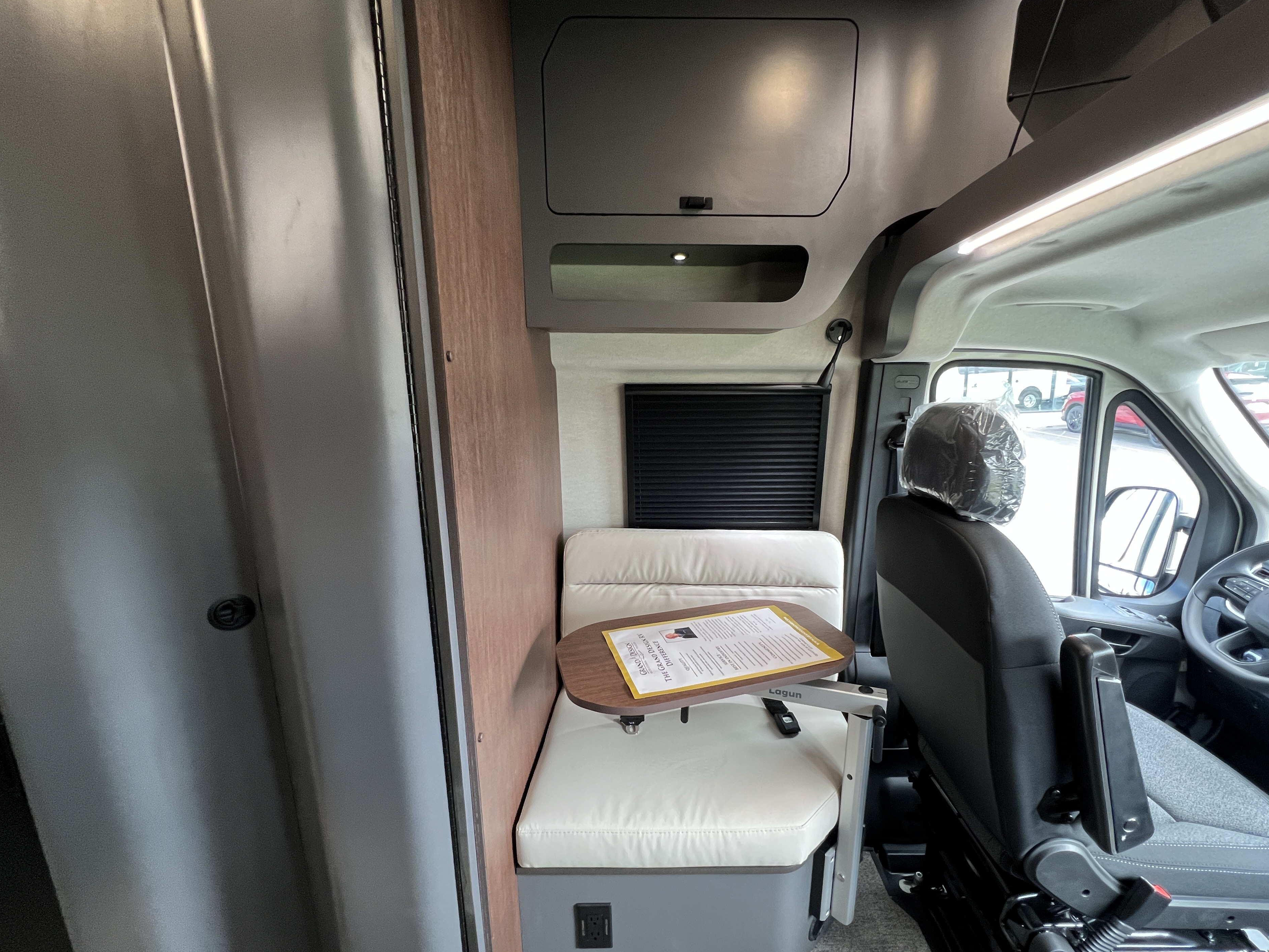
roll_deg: +2.8
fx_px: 513
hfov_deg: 102.0
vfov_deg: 85.6
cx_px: 671
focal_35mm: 14
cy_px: 503
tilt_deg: -12.6
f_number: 1.8
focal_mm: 1.57
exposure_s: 1/99
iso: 200
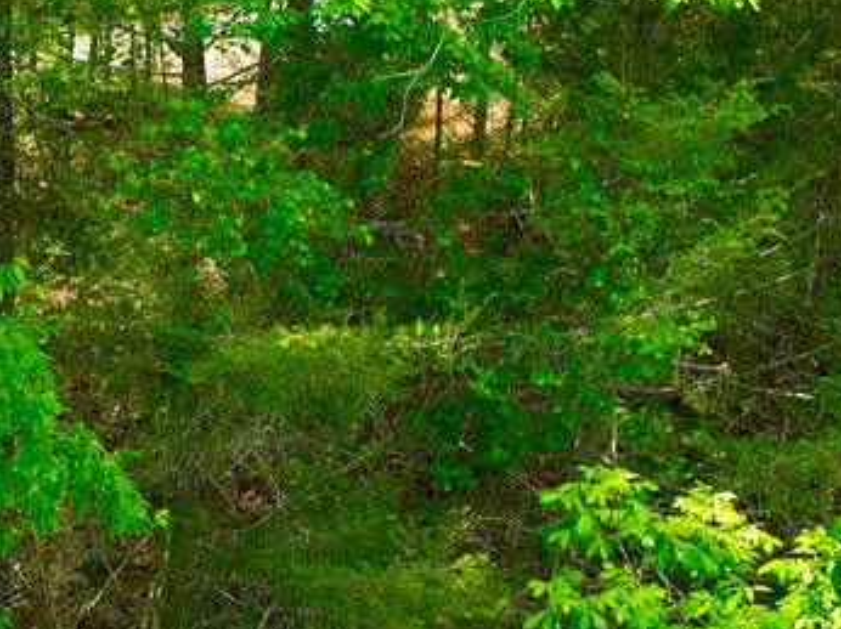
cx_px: 153
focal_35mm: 71
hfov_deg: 26.8
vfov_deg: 20.7
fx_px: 1724
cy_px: 373
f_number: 2.8
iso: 100
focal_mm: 12.29
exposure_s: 1/60
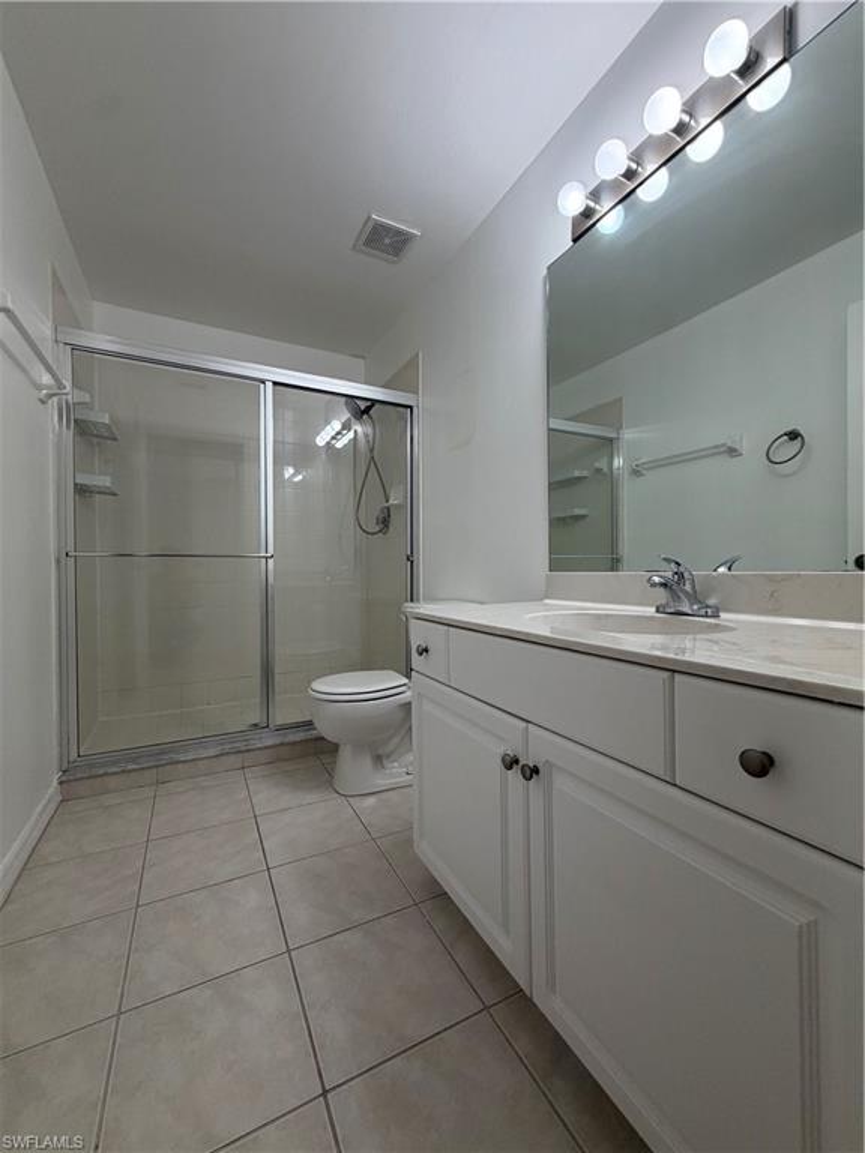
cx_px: 432
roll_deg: +0.0
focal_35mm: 14
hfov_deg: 85.7
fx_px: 466
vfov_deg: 102.1
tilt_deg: -0.9
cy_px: 576
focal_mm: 2.22
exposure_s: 1/120
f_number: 2.2
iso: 125
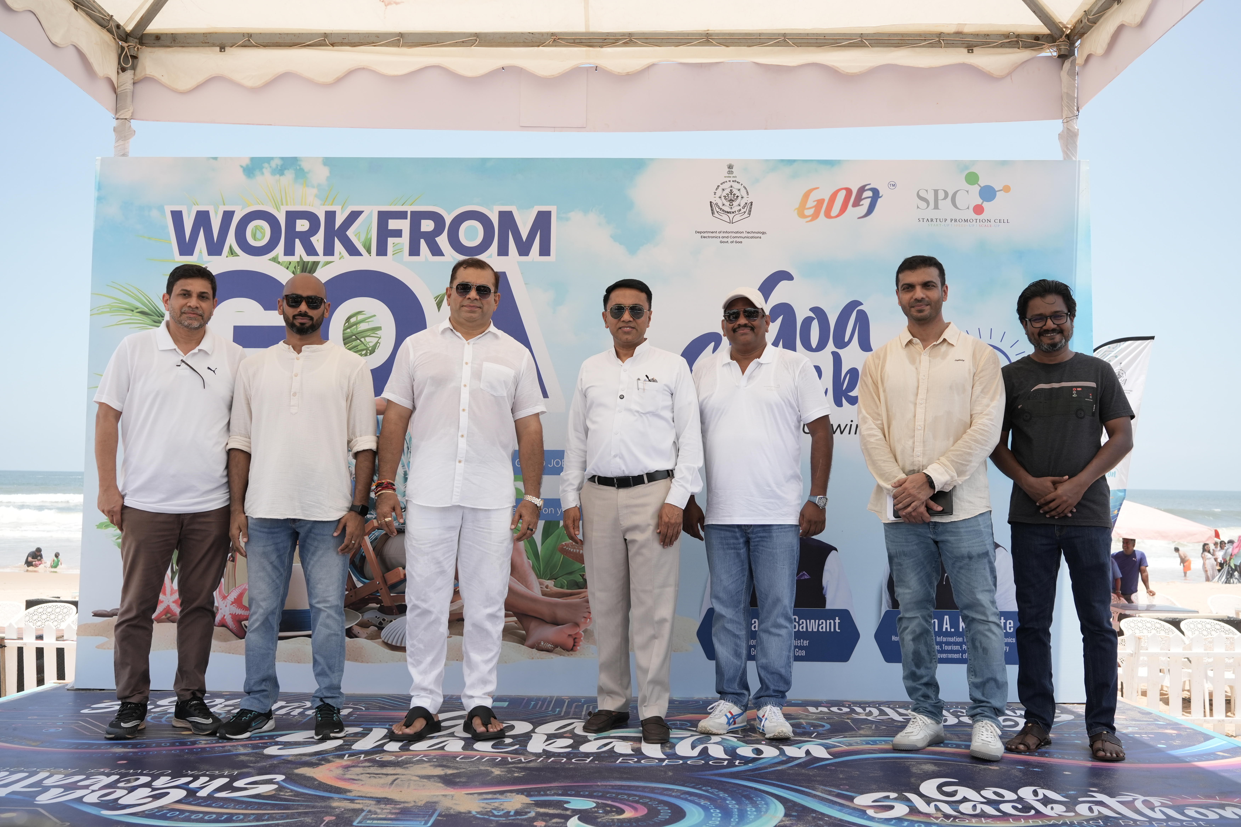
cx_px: 620
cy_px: 414
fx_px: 1206
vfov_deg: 37.9
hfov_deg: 54.4
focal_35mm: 35
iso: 500
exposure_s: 1/1250
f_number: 5.6
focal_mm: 35
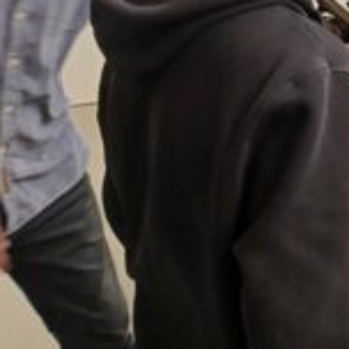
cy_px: 11
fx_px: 662
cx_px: 395
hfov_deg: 26.9
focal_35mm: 58
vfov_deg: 28.0
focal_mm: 4.6
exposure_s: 1/50
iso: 100
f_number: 1.8
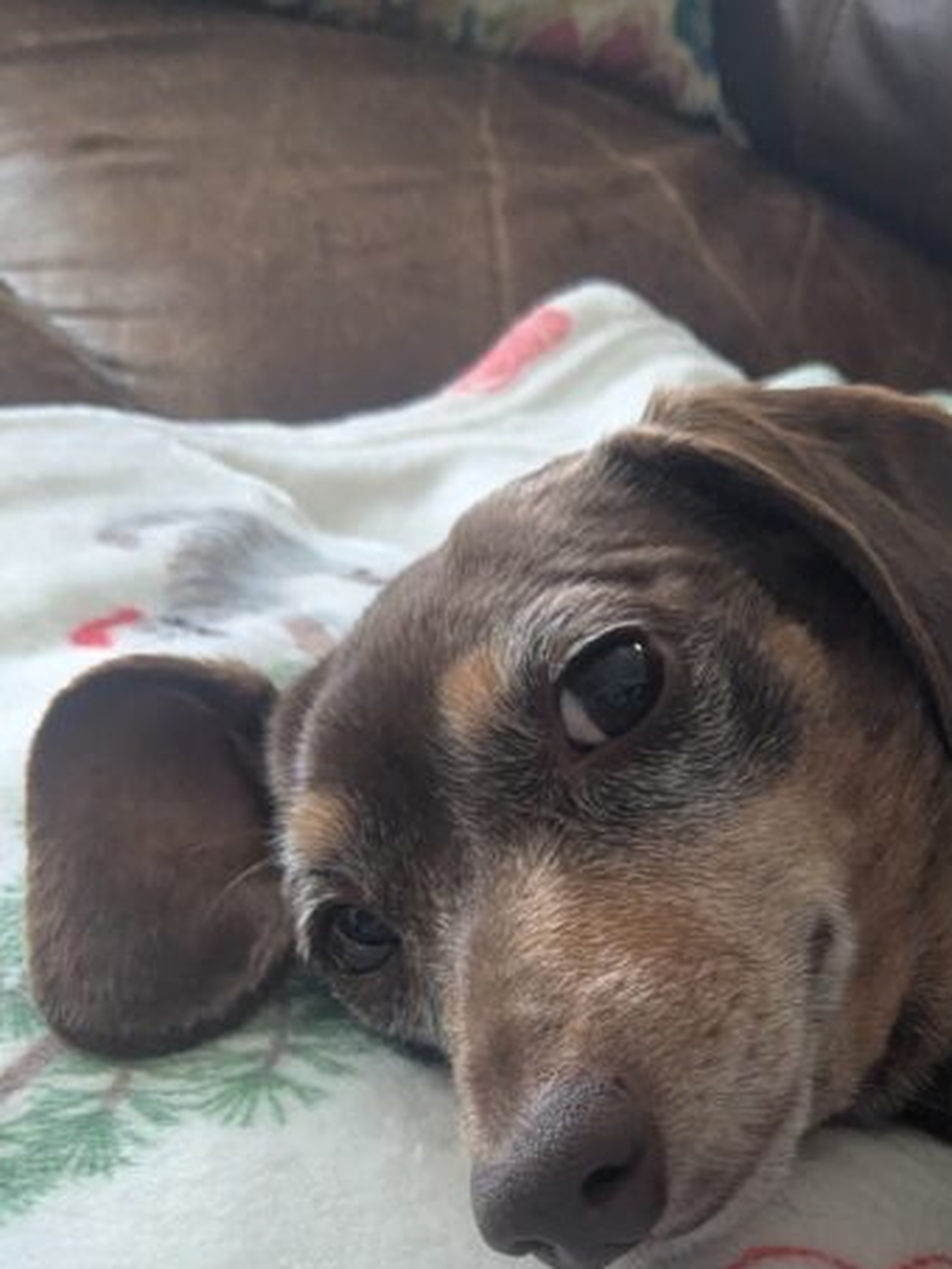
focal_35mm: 61
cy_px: 978
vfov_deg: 31.0
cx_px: 941
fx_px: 2236
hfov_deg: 23.1
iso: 591
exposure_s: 1/120
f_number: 1.73
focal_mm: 4.38
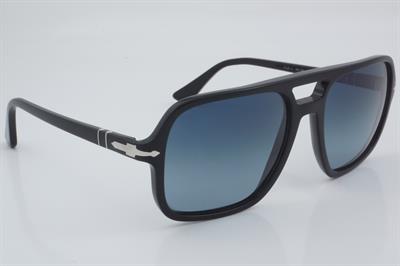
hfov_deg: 29.9
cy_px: 133
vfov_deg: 20.1
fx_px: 749
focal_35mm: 68
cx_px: 200
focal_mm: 45
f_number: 32
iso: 100
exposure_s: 1/3
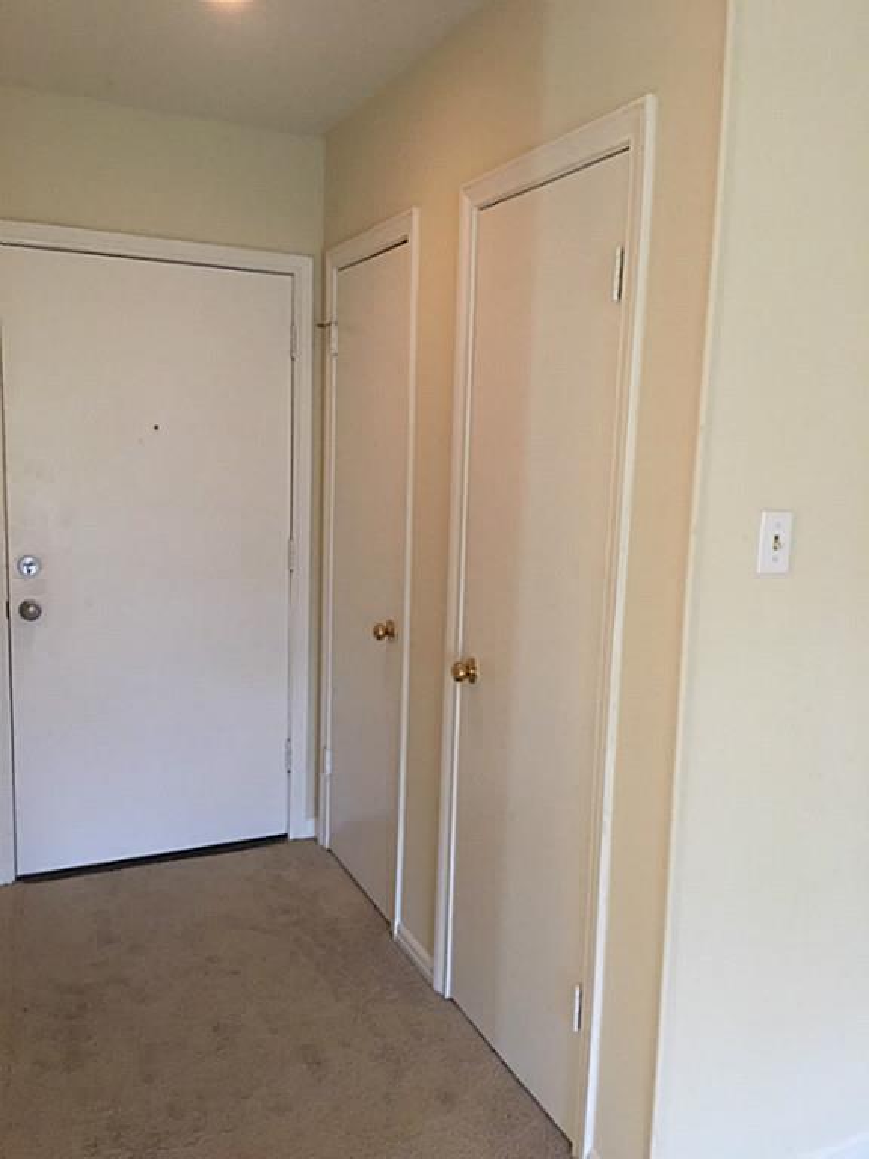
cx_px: 434
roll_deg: -3.0
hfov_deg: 48.2
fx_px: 971
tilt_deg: -8.9
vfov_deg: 61.7
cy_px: 580
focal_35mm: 29
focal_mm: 4.15
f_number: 2.2
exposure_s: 1/10
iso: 80
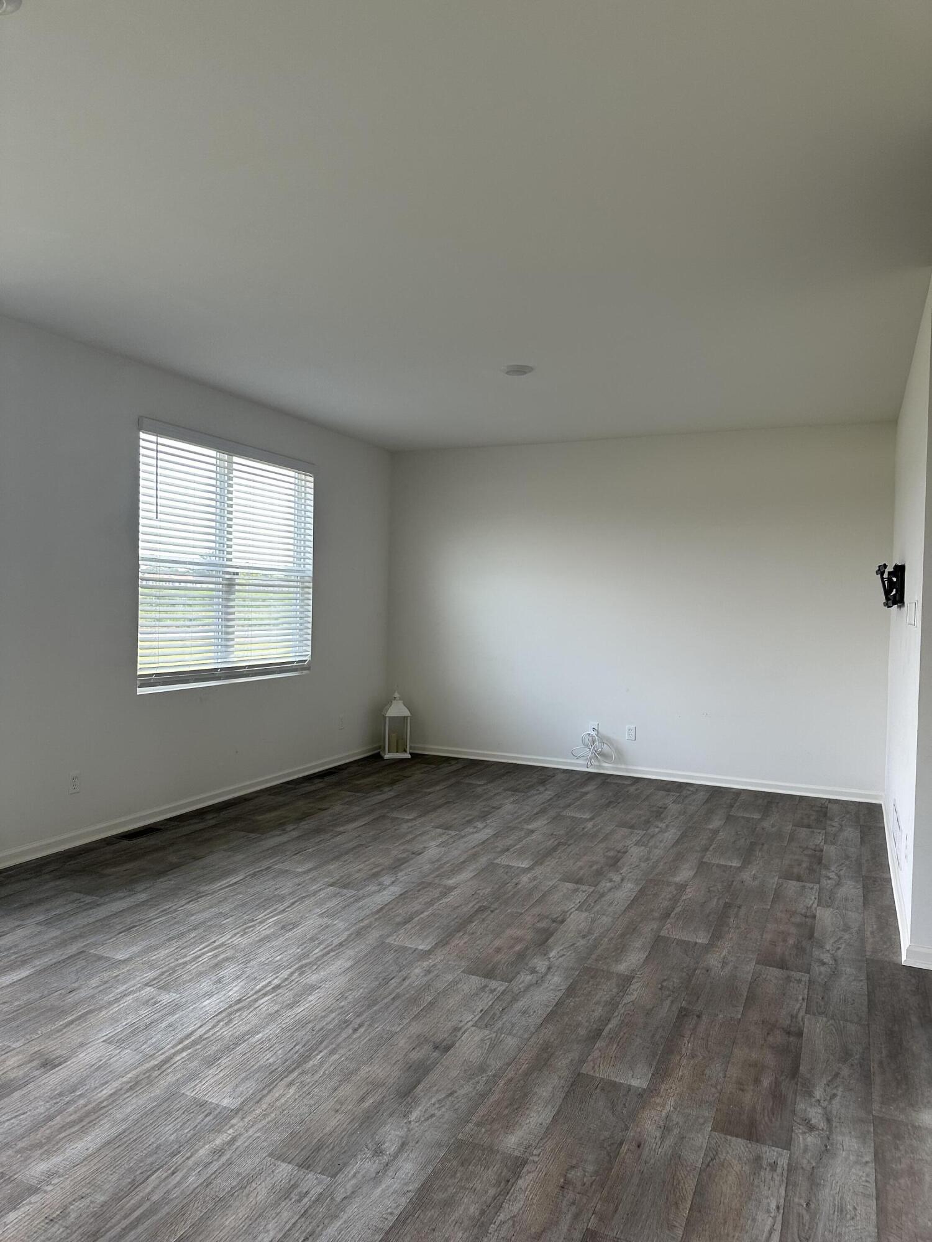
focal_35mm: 24
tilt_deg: -4.2
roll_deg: -2.5
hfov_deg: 56.8
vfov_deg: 71.6
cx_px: 466
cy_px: 621
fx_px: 862
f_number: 1.78
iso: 200
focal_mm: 6.86
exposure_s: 1/121
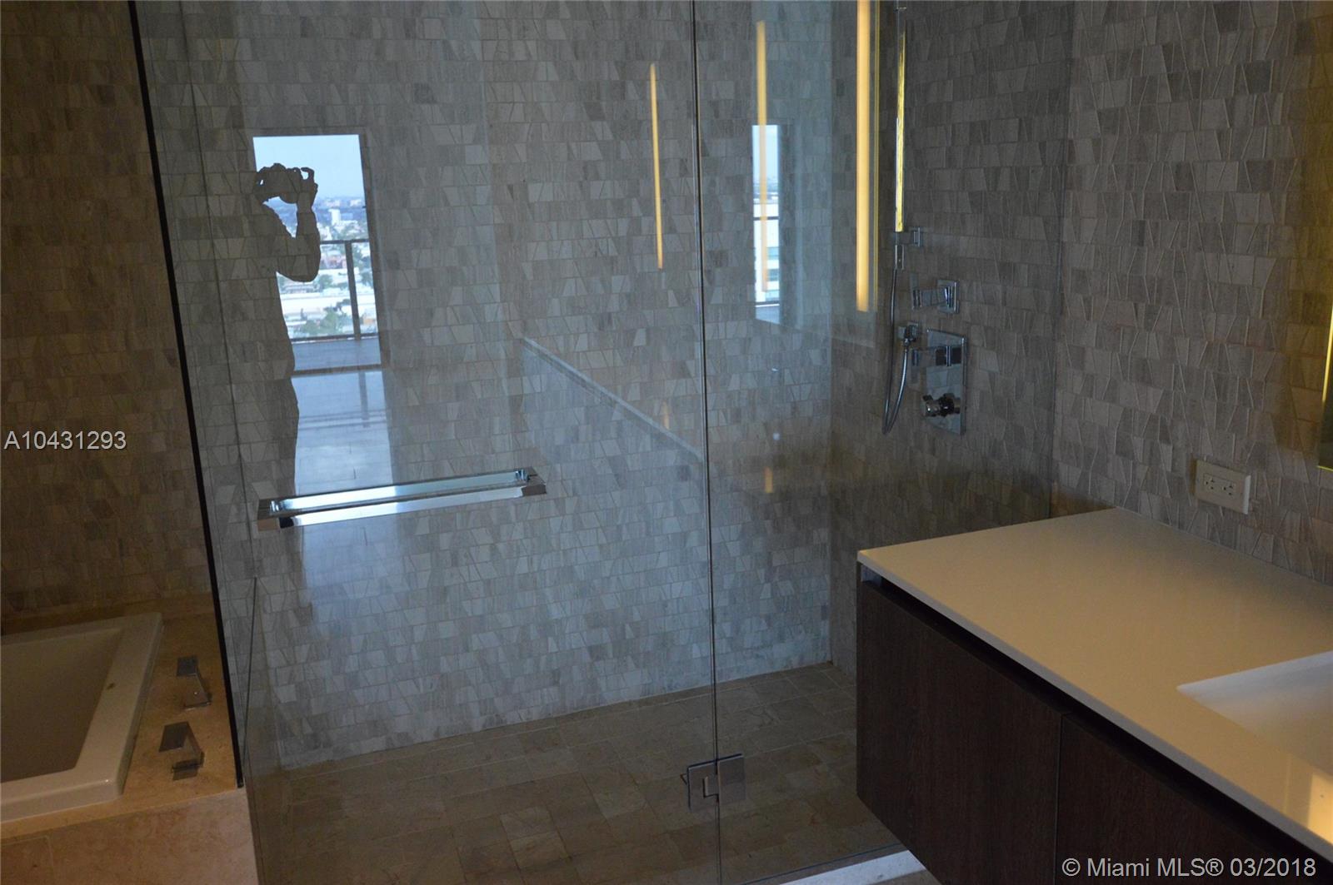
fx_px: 1110
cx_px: 666
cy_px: 442
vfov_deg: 43.5
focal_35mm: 30
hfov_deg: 62.0
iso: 2800
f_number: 3.5
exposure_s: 1/500
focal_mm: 20
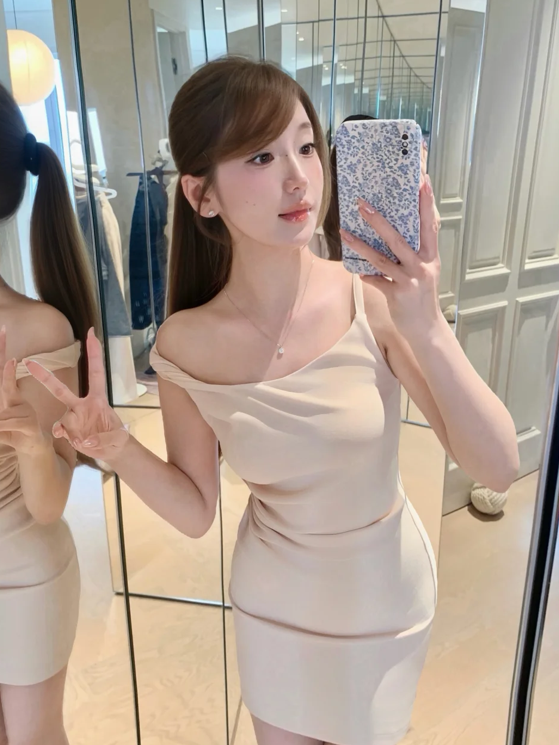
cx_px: 269
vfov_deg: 59.8
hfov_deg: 46.8
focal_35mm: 30
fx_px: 646
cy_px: 420
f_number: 1.8
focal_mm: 4.25
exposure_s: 1/60
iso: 160
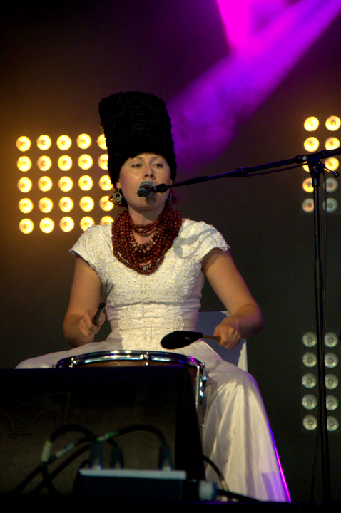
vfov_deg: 13.1
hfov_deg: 8.7
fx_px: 2244
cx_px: 170
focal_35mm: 158
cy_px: 256
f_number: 5.6
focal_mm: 105
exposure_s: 1/125
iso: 5000
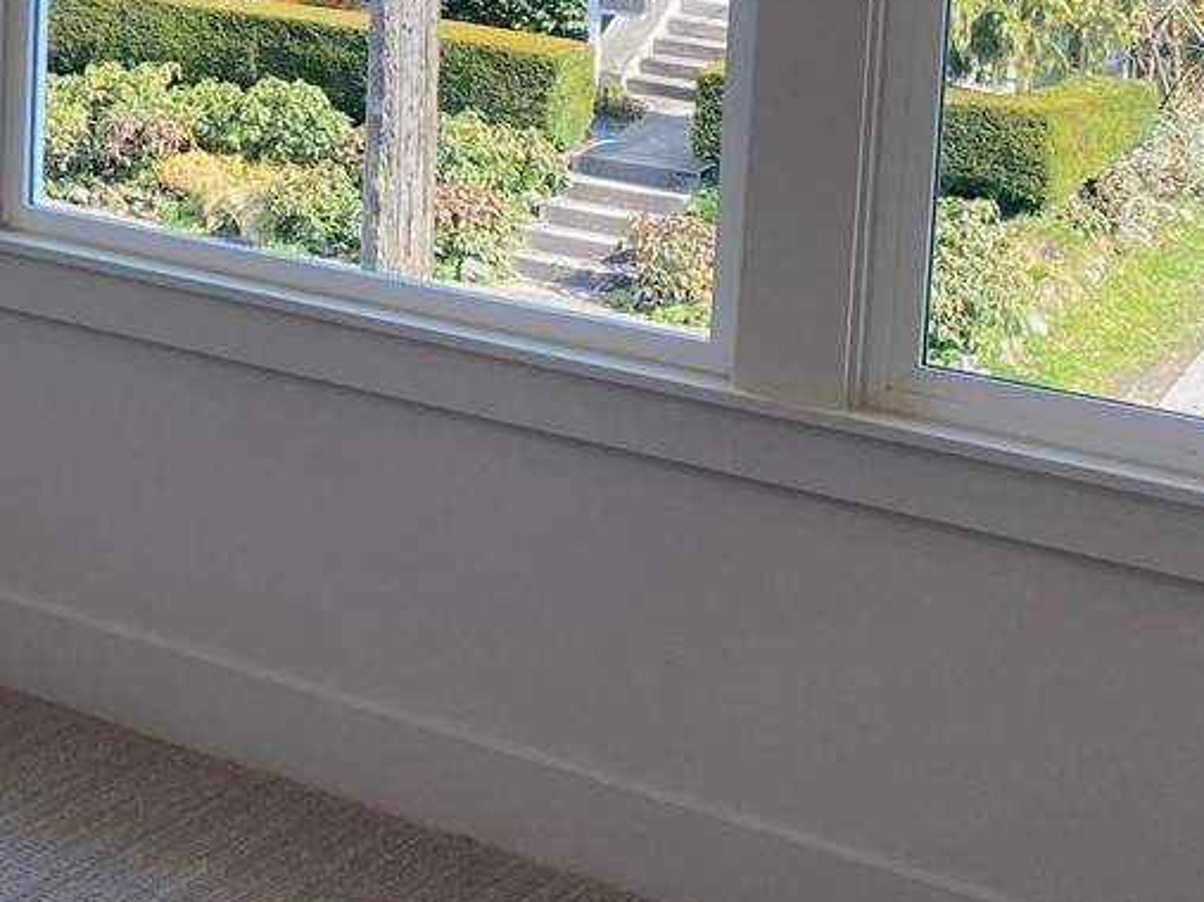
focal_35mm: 82
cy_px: -112
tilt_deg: -5.5
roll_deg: -2.4
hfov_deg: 21.0
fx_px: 2851
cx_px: -475
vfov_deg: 17.3
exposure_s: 1/341
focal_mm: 4.25
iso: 32
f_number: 1.8
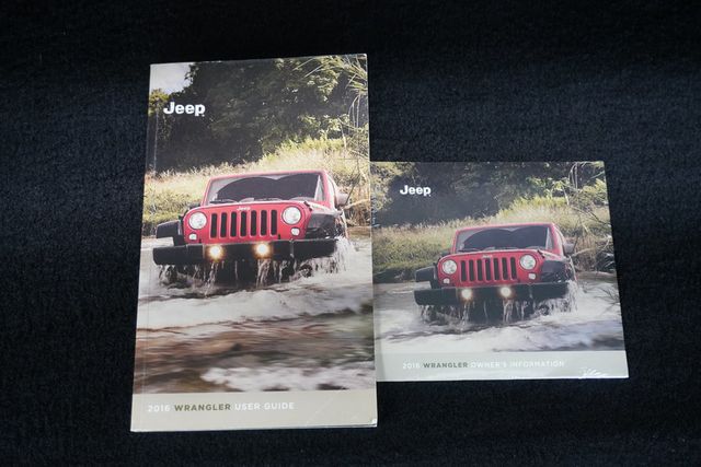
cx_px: 350
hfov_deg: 49.5
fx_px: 760
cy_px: 234
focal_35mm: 39
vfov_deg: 34.2
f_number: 4.5
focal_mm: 26
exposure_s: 1/160
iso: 3200
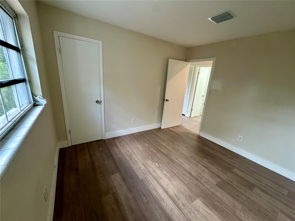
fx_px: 119
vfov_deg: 85.7
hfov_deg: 102.1
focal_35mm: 14
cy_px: 110
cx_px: 148
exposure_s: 1/60
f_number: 2.2
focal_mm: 2.22
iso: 200
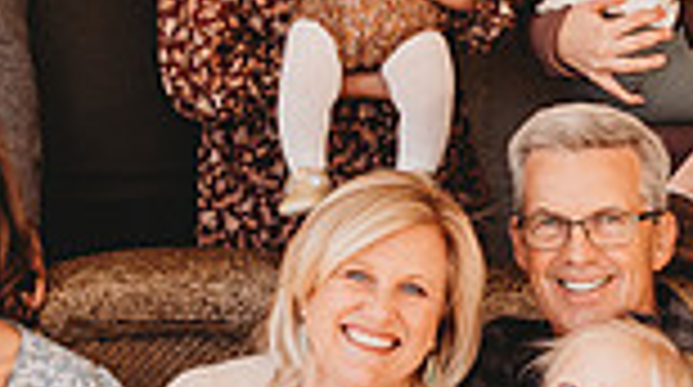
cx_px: 578
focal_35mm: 103
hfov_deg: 20.5
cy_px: 143
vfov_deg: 11.7
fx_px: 1889
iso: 250
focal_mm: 24
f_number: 4.5
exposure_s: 1/200
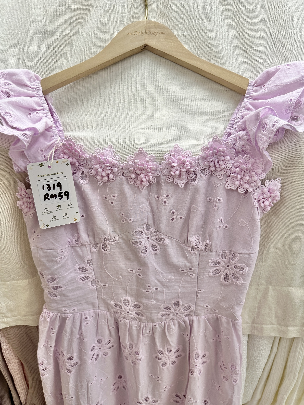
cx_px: 152
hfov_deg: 56.8
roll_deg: -2.1
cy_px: 202
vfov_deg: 71.6
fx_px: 281
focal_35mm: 24
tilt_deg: -27.1
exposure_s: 1/100
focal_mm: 6.86
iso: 80
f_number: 1.78
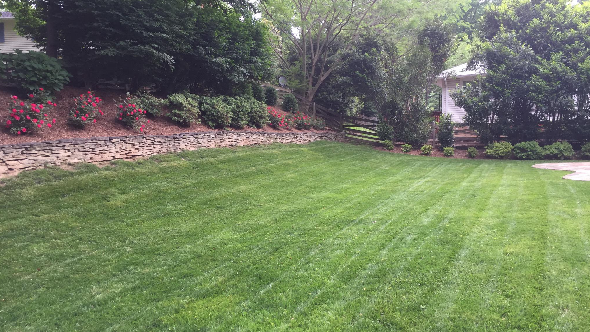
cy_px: 176
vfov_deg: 36.7
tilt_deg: -3.2
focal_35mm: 32
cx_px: 292
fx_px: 501
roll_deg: +1.3
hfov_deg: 61.0
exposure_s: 1/120
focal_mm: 4.15
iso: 40
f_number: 2.2
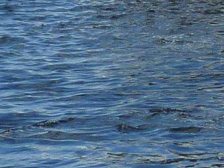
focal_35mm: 461
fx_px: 2982
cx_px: 804
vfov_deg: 3.2
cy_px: -257
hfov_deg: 4.1
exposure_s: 1/500
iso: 125
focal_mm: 10.3
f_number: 5
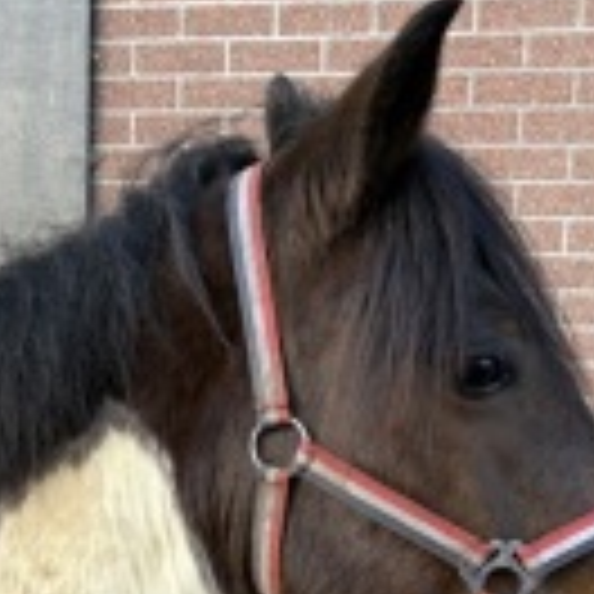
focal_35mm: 61
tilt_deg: -7.3
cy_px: 621
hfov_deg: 28.1
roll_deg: -3.0
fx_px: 1184
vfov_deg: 26.4
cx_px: 349
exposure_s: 1/122
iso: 64
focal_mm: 5.96
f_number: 1.6
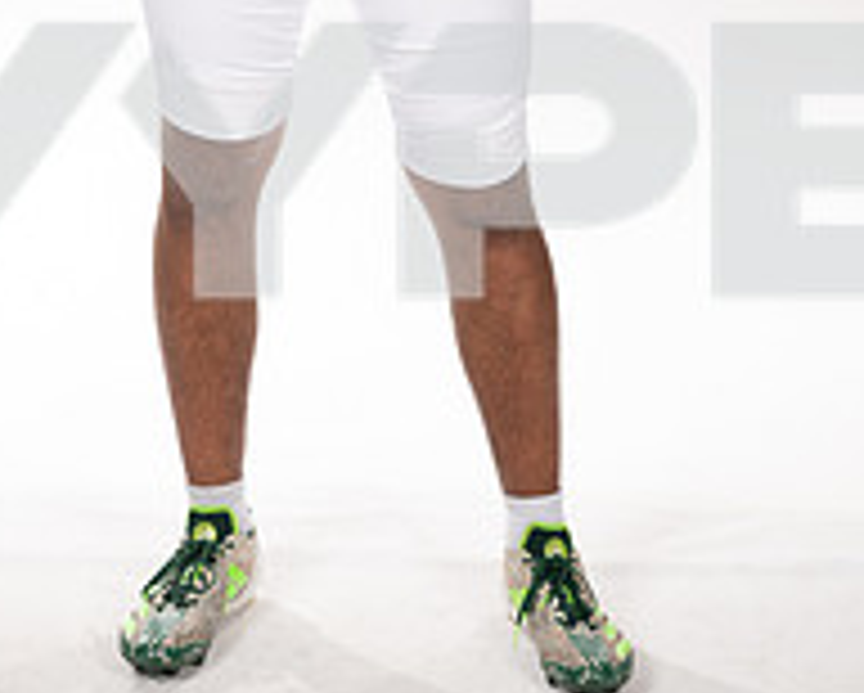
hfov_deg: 15.9
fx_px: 3097
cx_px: 356
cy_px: -153
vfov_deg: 12.4
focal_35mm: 121
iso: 640
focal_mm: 55
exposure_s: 1/400
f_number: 8
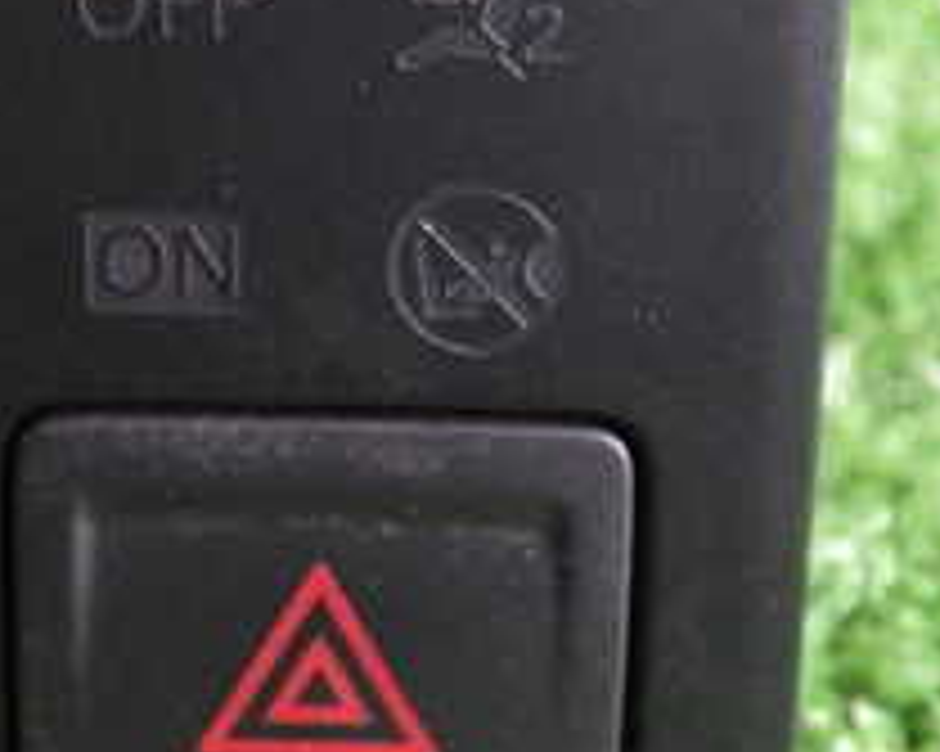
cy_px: 230
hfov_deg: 21.8
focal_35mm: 87
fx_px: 2419
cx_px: 256
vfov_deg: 17.6
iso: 640
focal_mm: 5.5
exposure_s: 1/45
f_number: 2.3
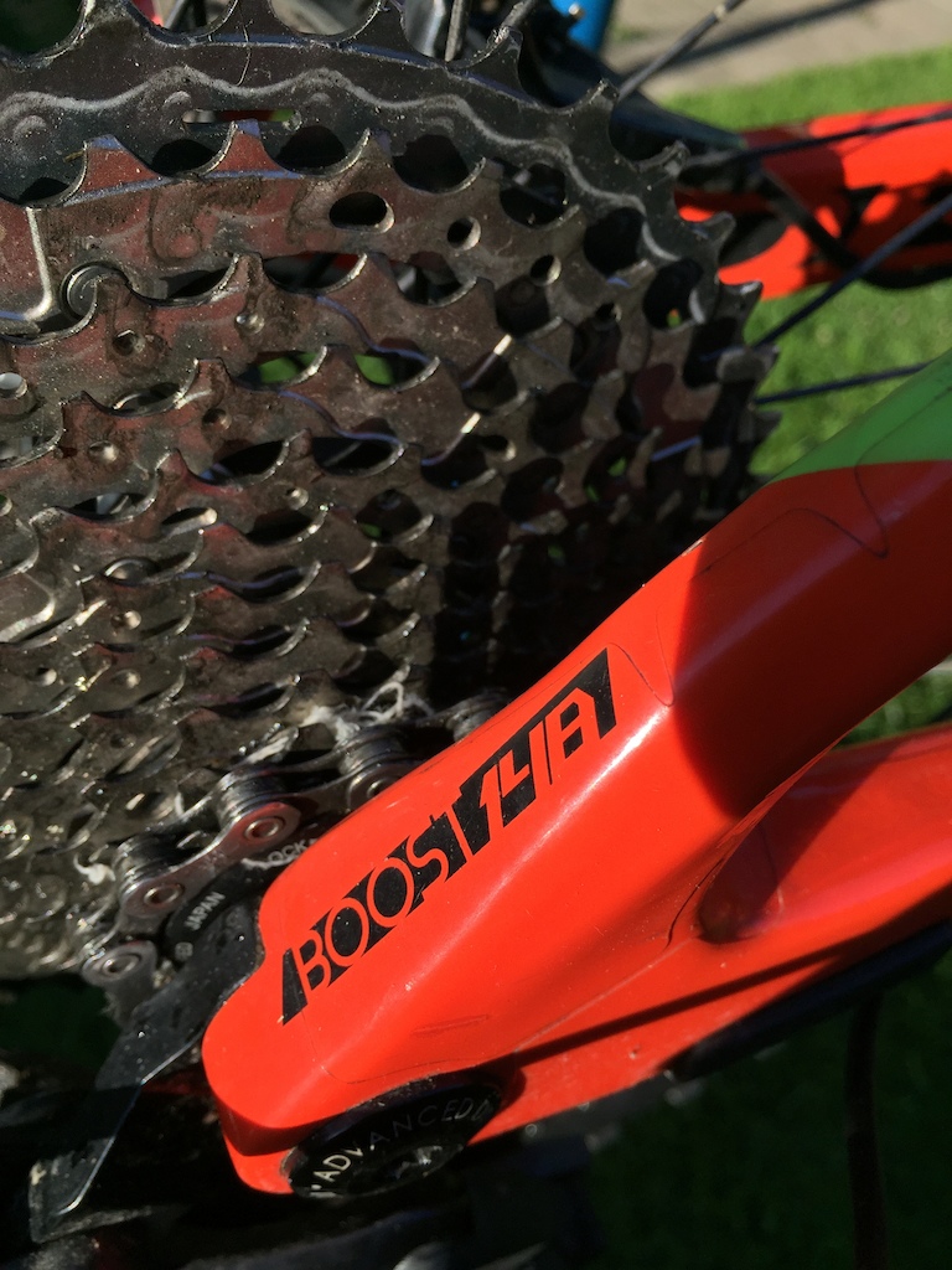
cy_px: 635
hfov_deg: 48.2
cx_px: 476
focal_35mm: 29
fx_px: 1063
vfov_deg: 61.7
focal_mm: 4.15
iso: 32
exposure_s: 1/1522
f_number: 2.2
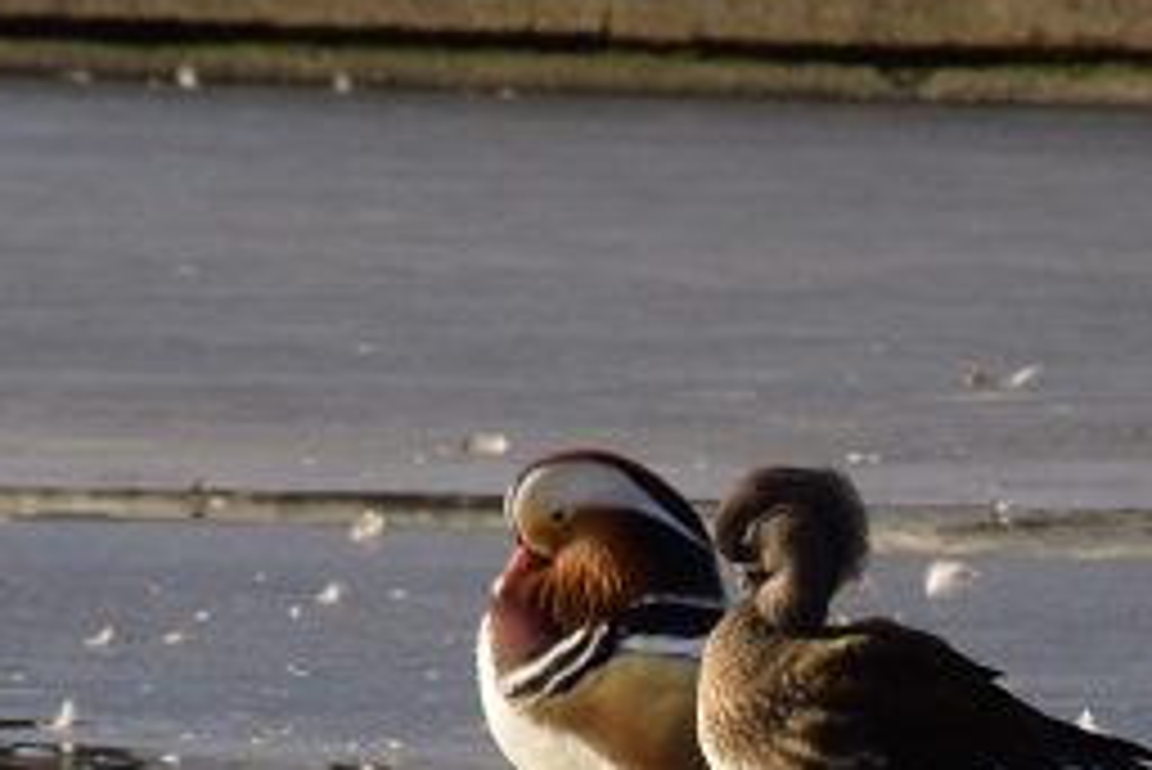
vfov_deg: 1.3
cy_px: 680
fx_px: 33746
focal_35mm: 1054
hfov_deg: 2.0
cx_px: 1062
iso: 250
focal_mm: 300
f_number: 22
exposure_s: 1/60
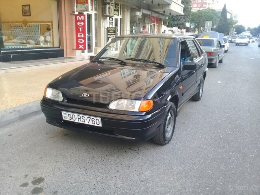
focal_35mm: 31
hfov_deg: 58.4
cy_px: 98
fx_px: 233
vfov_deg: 45.4
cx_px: 130
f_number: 2.2
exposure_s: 1/50
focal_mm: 3.3
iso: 64
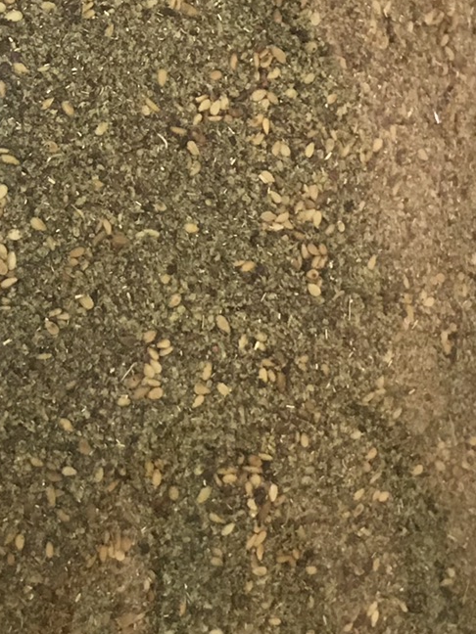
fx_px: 1522
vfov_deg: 23.4
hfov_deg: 17.6
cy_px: 192
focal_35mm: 83
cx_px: 102
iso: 80
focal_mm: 3.99
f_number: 1.8
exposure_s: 1/17
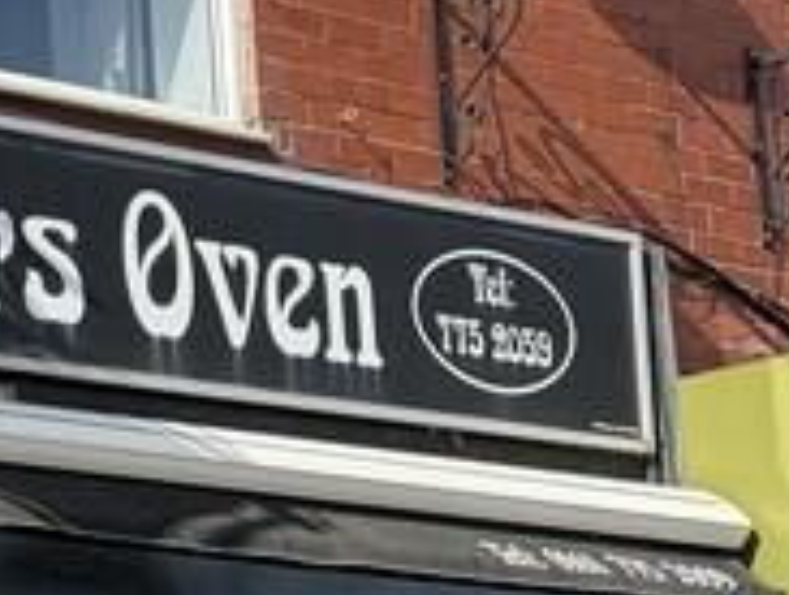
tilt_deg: +8.6
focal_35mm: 134
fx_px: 3060
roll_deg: +0.0
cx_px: -1285
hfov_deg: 11.3
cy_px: 599
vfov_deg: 11.0
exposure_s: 1/2907
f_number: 1.78
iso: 80
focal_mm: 6.76
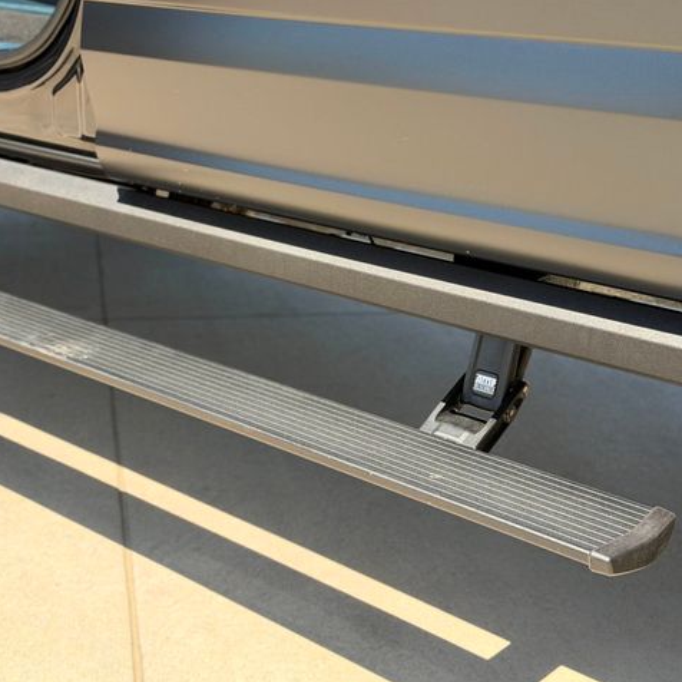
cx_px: 225
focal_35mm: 57
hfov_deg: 29.8
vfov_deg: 30.0
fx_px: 1271
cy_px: 341
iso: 64
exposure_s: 1/466
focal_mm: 6.76
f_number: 1.78
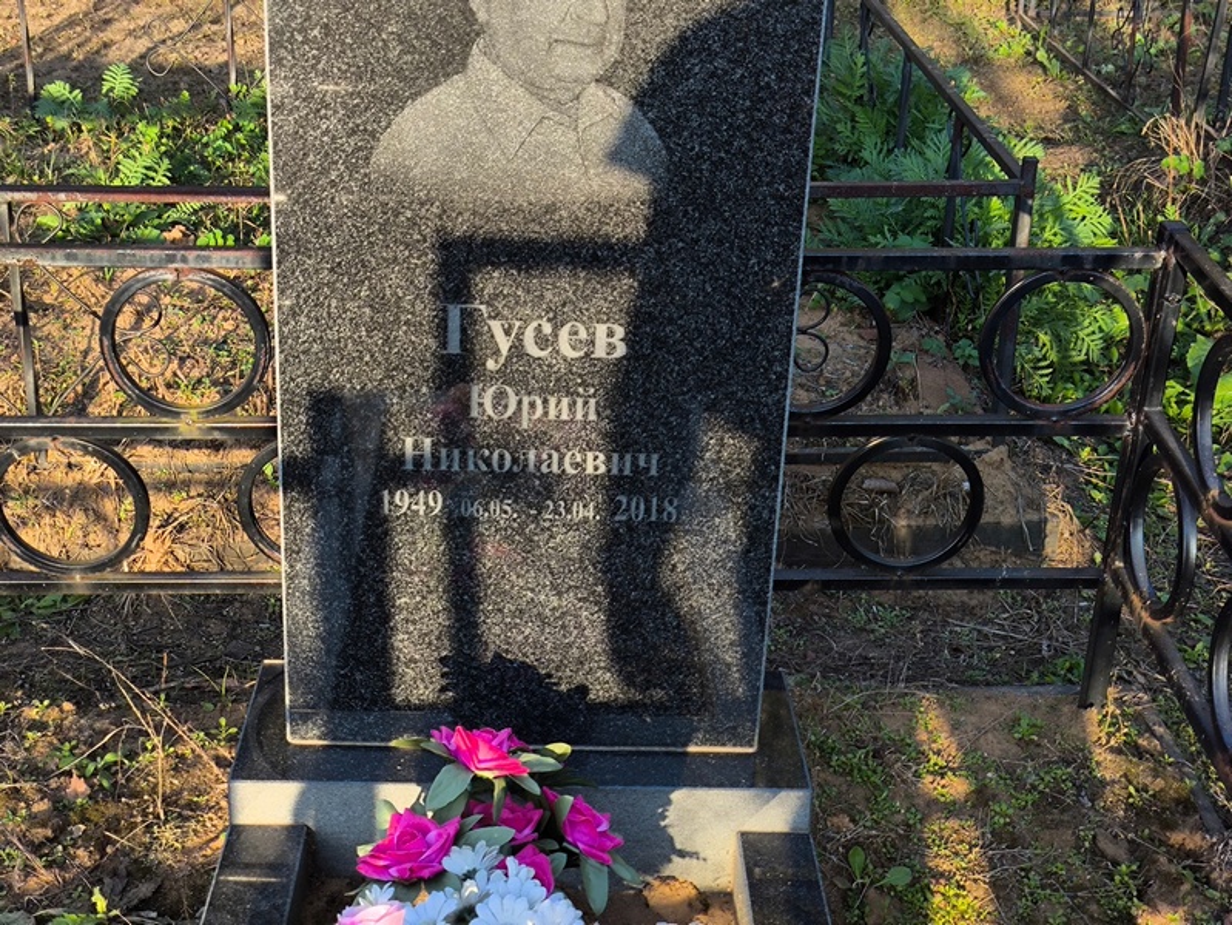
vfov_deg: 29.1
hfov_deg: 38.2
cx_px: 616
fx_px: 1780
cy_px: 462
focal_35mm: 50
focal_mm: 4.71
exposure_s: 1/444
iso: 50
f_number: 1.7
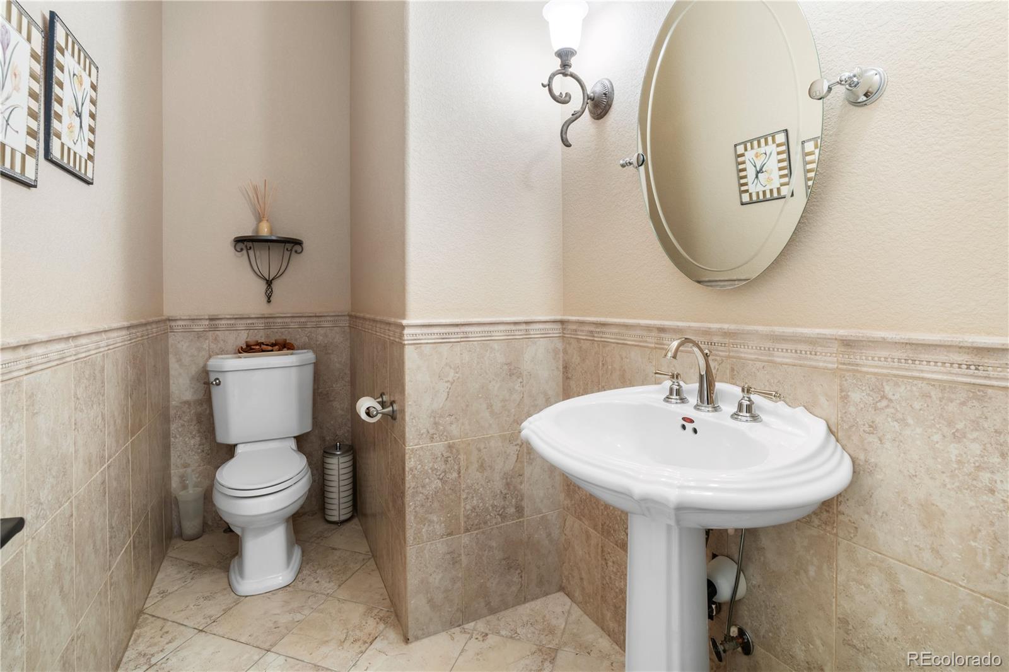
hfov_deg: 96.7
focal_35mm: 16
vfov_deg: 73.7
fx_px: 448
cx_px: 504
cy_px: 336
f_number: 8
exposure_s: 1/25
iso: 640
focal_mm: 16
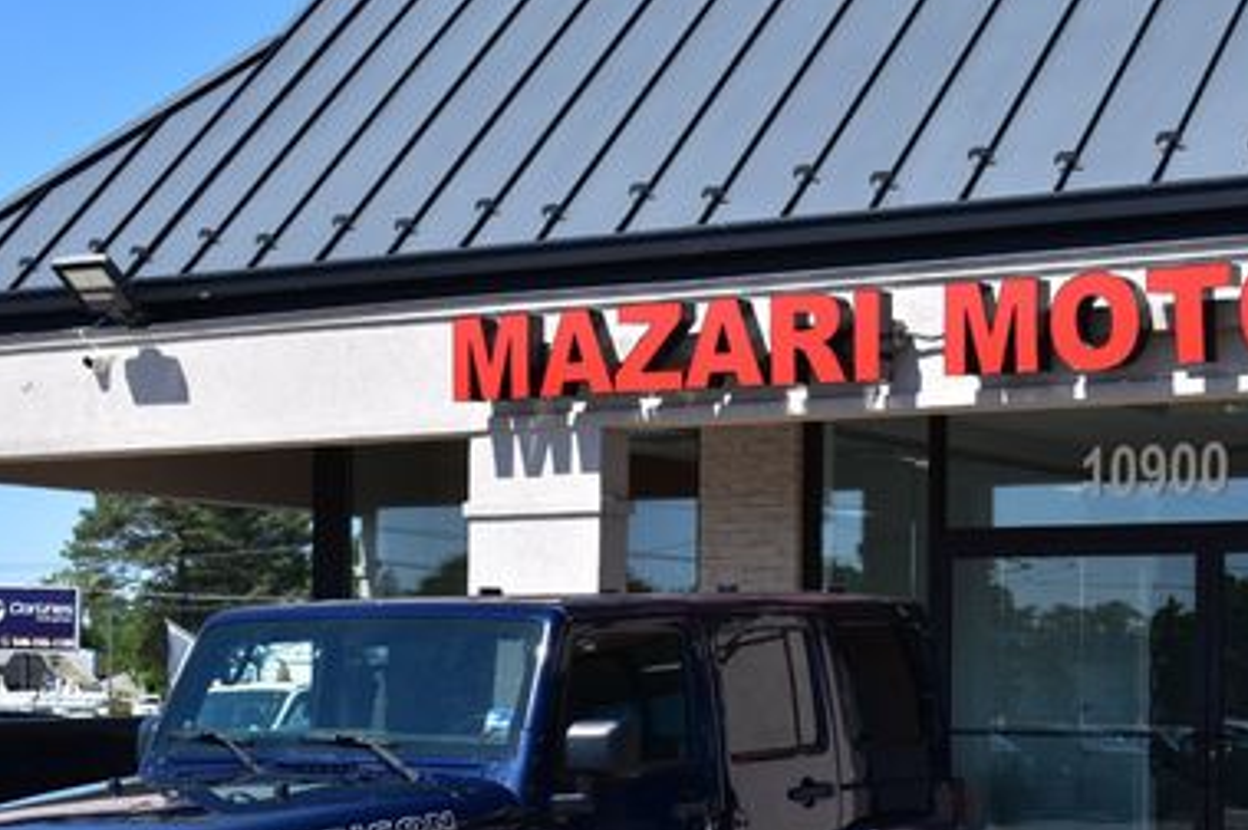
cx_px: 942
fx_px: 2806
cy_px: 662
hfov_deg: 24.8
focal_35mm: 81
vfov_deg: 16.7
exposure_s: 1/500
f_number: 11
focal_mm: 32
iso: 360
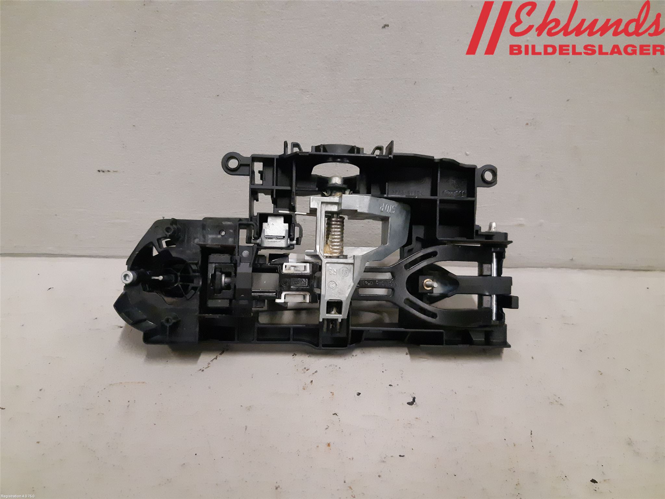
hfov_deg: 67.3
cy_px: 250
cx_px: 332
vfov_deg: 53.1
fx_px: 499
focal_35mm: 26
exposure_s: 1/195
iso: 800
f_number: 1.7
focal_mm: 3.93
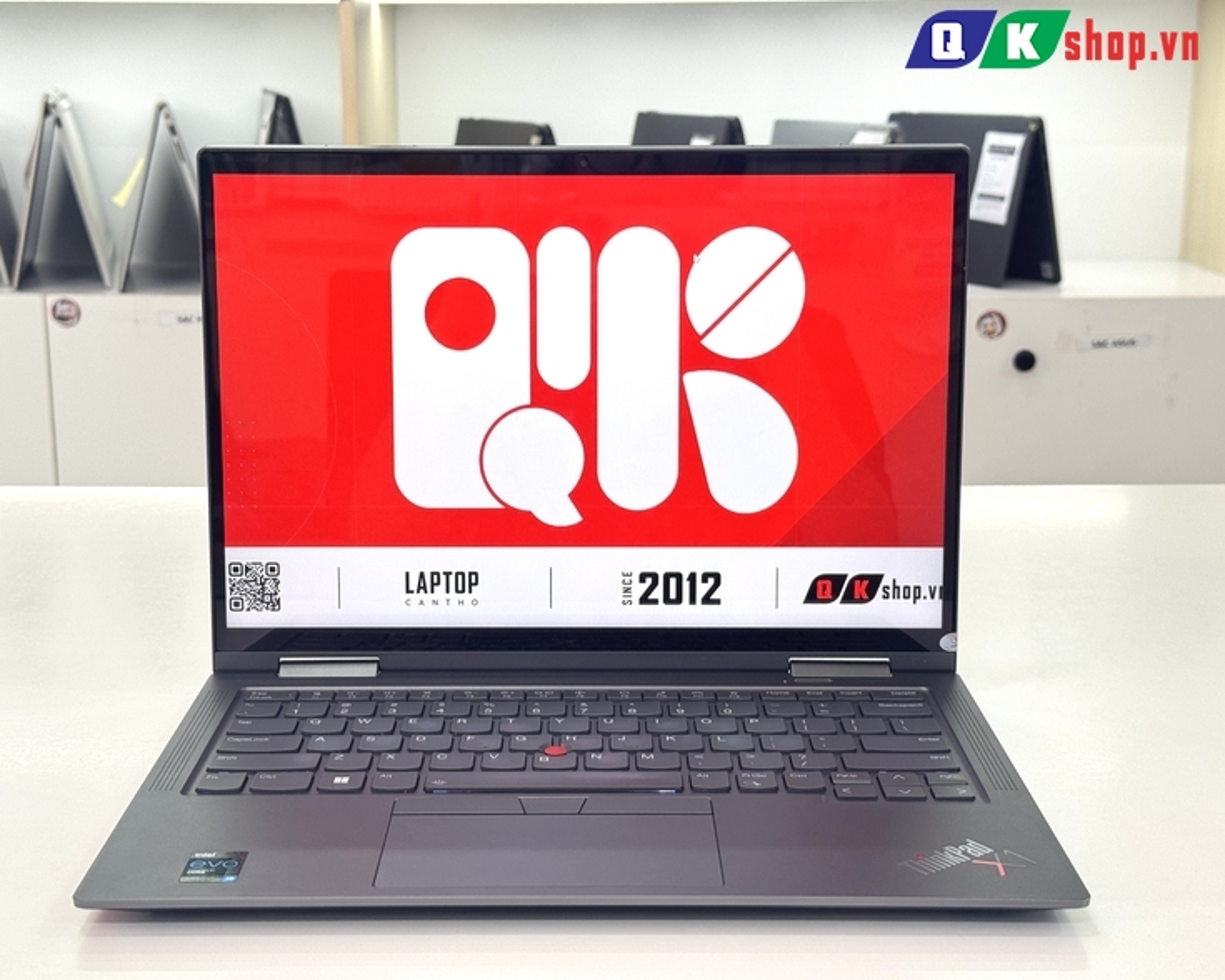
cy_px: 482
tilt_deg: -13.2
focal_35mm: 51
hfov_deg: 36.6
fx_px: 1849
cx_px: 587
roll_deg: +0.9
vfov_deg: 29.7
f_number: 1.78
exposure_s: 1/100
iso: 80
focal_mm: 6.76
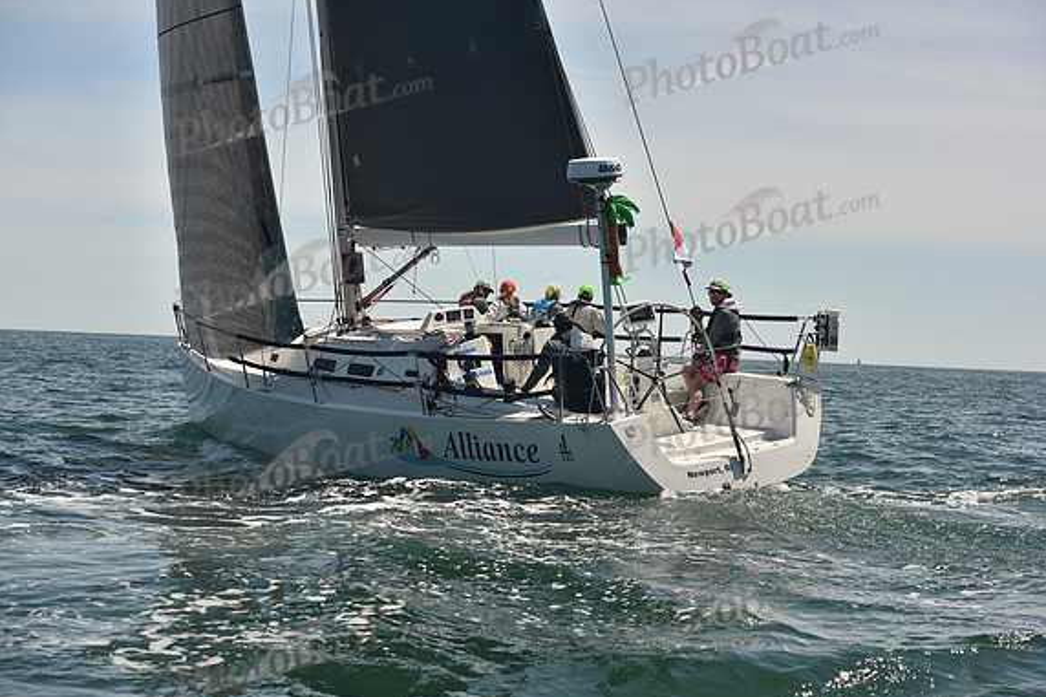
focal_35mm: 71
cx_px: 528
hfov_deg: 28.5
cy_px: 347
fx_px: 2062
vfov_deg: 19.2
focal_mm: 70
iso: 250
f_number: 6.3
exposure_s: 1/800
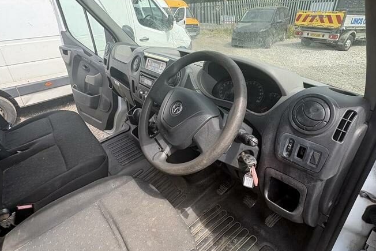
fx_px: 209
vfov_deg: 61.9
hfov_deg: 84.0
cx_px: 186
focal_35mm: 20
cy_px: 115
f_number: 2.2
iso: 40
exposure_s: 1/235
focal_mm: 2.22
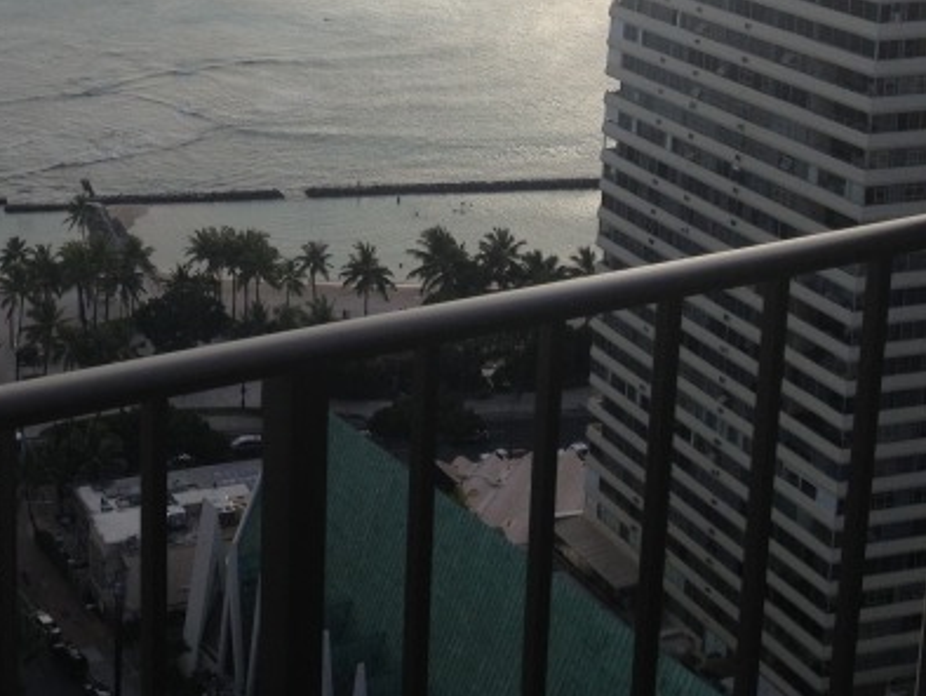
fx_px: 1900
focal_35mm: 71
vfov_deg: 20.1
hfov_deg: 26.5
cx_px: 101
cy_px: 9
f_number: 2.4
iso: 50
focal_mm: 4.28
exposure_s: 1/1727
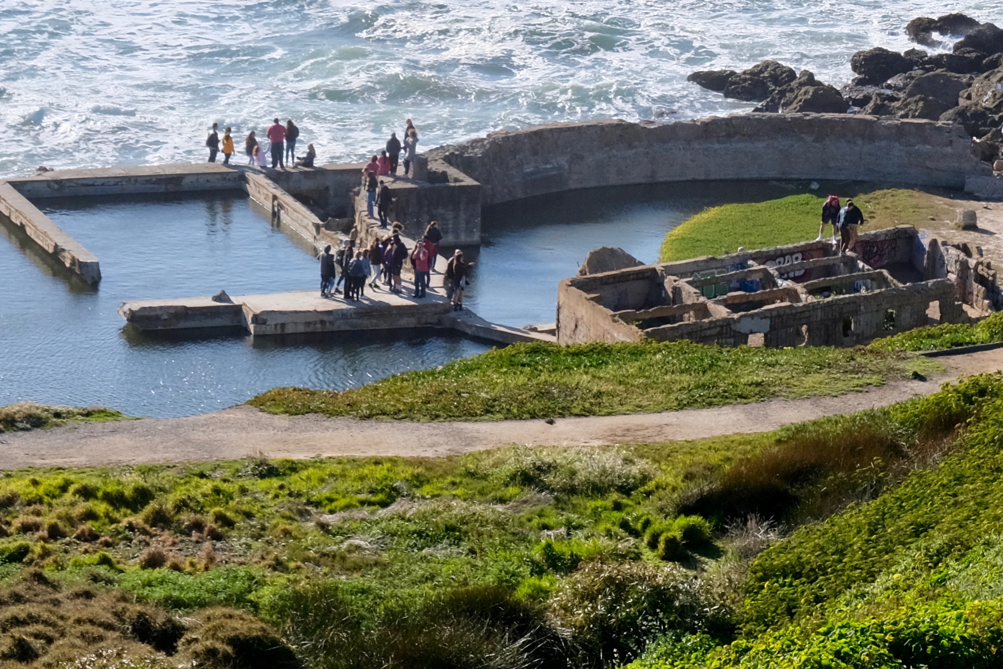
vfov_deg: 6.7
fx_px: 5684
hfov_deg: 10.1
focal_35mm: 204
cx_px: 758
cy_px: -44
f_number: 8
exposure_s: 1/500
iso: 400
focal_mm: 50
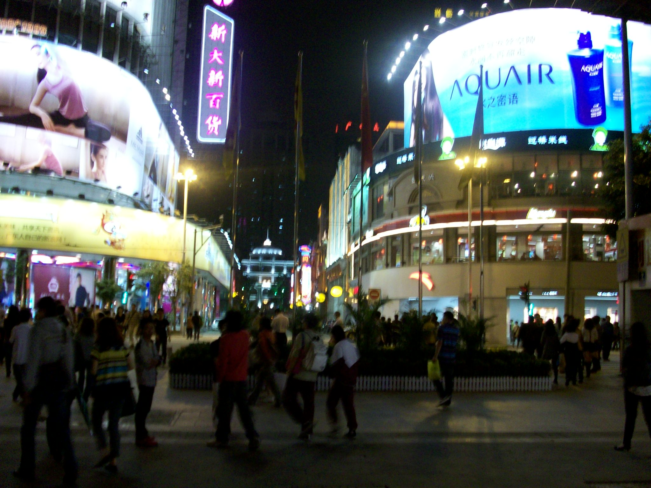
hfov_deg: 54.0
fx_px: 639
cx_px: 326
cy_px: 244
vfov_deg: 41.8
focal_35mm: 34
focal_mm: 5.7
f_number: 2.8
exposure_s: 1/15.5
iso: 160
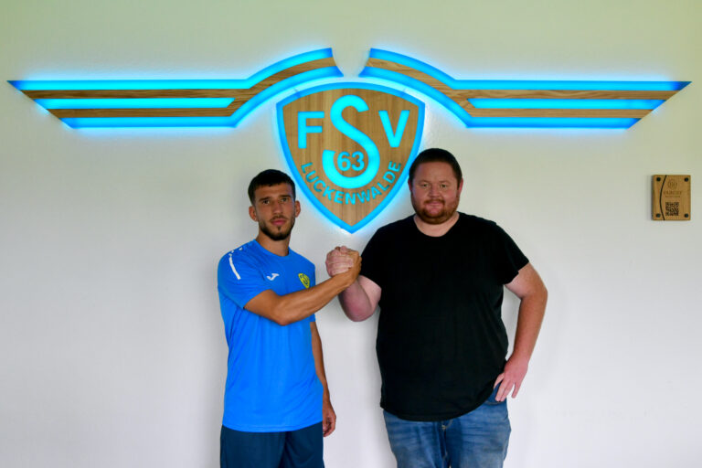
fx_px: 546
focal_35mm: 28
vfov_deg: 46.4
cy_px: 234
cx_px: 351
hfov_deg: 65.5
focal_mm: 28
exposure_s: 1/800
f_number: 2.8
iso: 2000
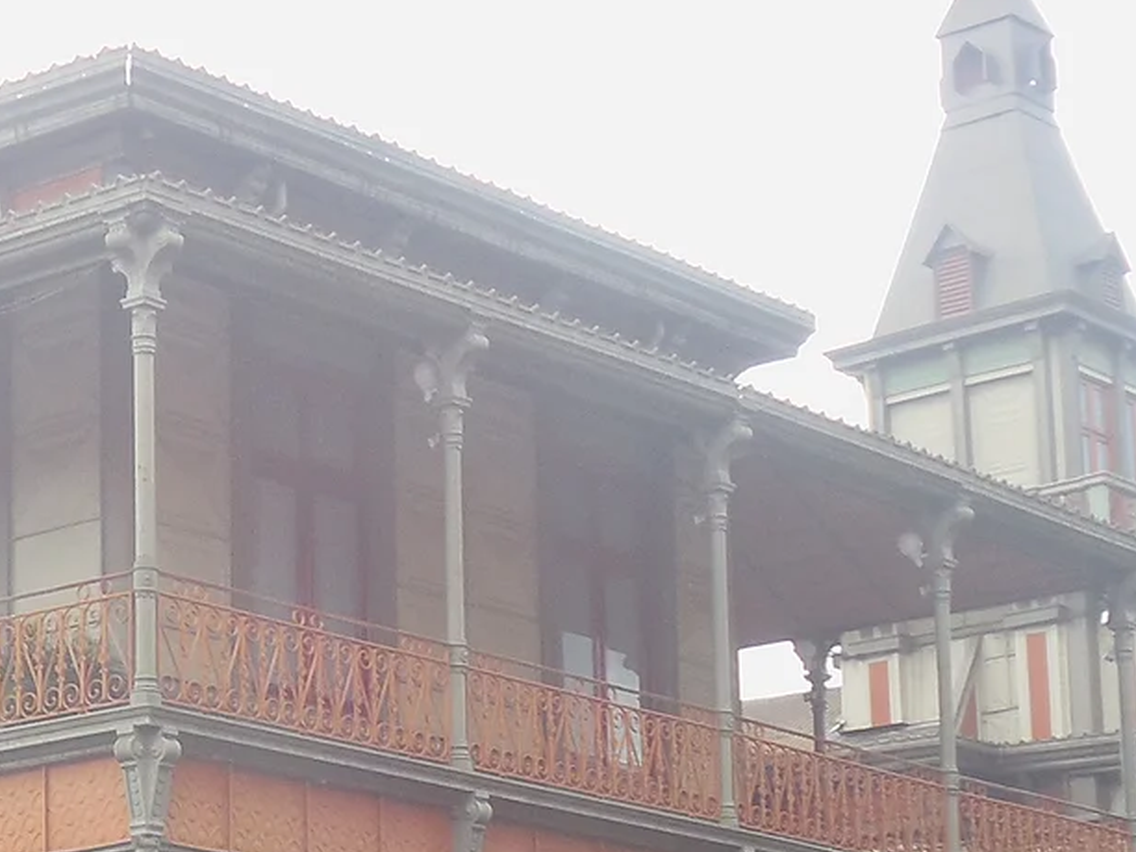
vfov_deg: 12.3
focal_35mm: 119
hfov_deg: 16.2
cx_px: -24
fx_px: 3906
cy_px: 802
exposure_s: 1/100
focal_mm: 6.8
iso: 125
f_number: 4.2
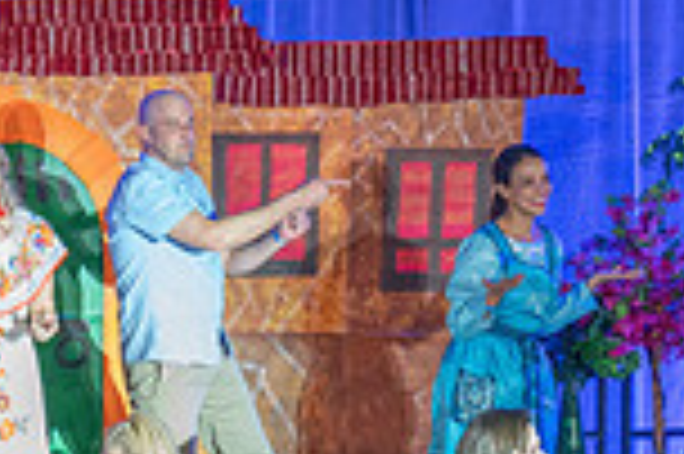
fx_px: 4346
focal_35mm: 229
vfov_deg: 5.9
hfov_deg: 8.9
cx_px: -166
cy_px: 685
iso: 4000
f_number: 4.5
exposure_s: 1/200
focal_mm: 60
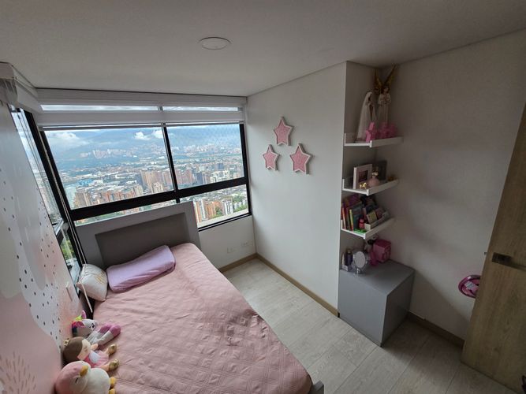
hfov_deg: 106.2
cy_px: 197
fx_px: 198
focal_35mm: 13
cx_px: 263
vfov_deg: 89.9
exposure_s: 1/359
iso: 160
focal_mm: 2.2
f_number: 2.2
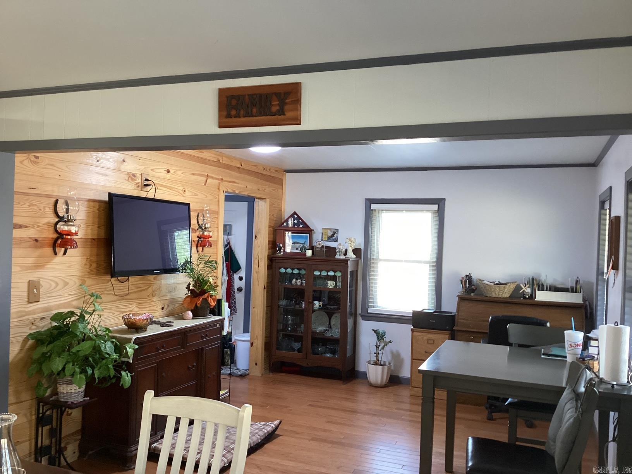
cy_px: 237
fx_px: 566
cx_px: 316
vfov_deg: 45.4
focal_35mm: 31
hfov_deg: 58.4
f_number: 2.4
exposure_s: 1/50
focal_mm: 3.3
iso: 250
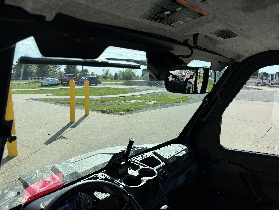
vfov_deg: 56.8
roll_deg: +2.5
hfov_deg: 71.6
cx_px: 140
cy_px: 105
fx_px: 193
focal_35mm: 24
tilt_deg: -5.1
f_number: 1.78
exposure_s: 1/3425
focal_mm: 6.76
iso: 80
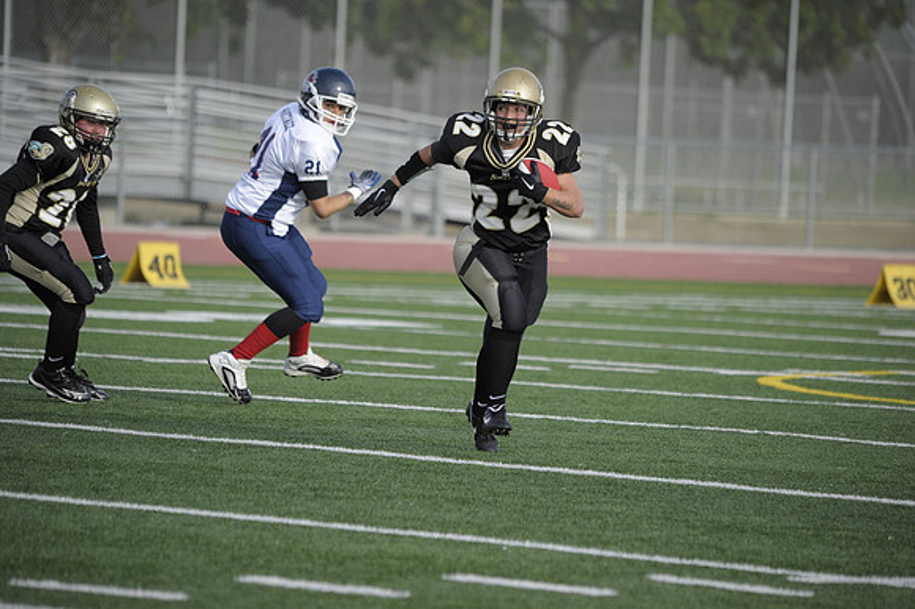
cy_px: 304
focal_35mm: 400
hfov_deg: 5.2
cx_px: 458
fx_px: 10160
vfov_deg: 3.4
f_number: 6.3
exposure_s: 1/1000
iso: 500
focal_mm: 400
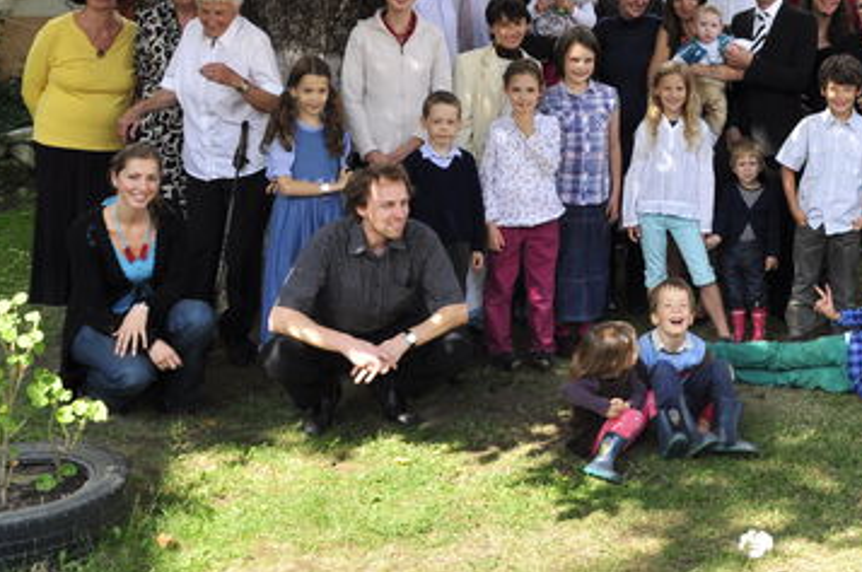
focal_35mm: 57
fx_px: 1366
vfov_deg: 22.9
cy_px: 21
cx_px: 858
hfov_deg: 32.3
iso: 200
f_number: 6.3
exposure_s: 1/200
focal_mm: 17
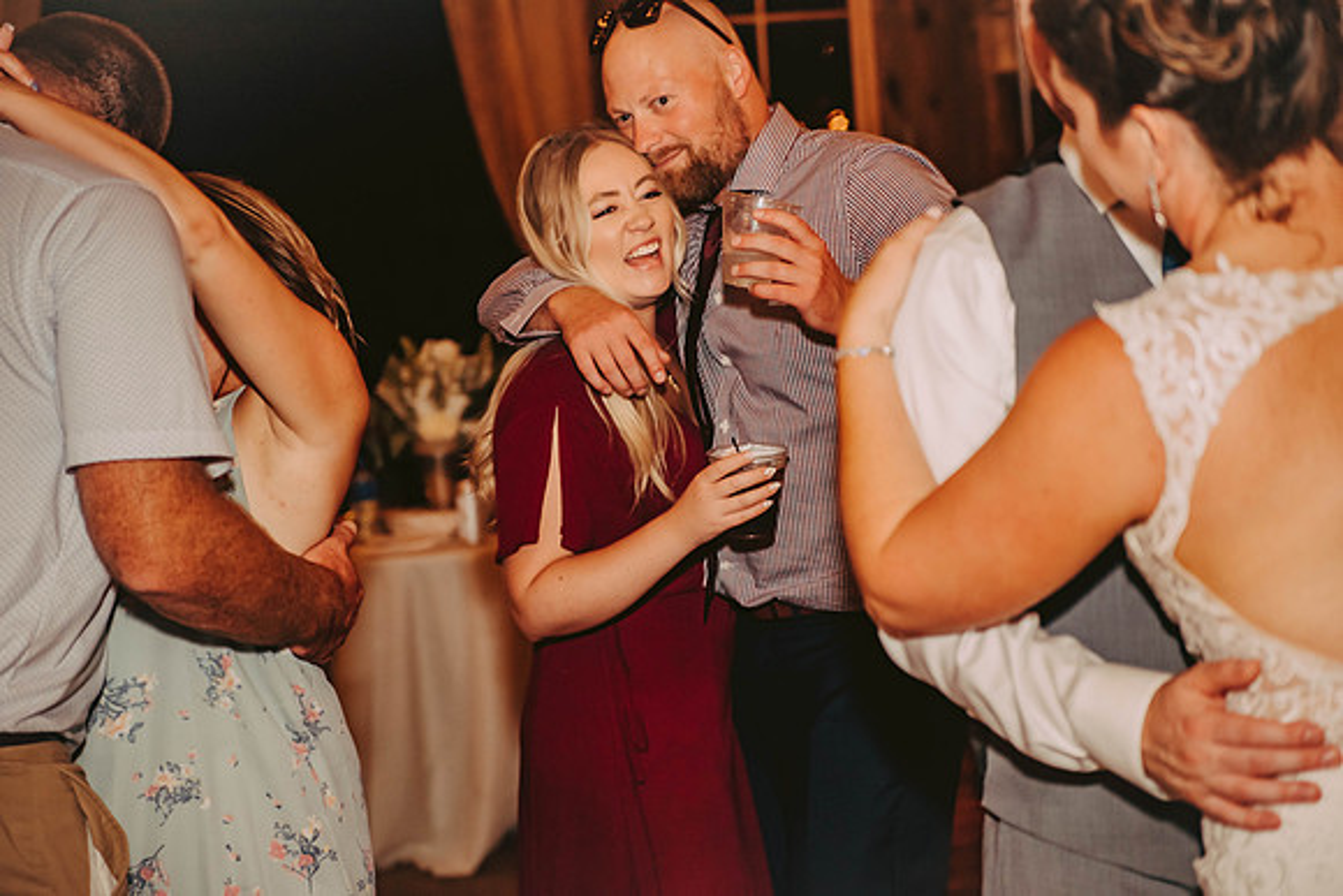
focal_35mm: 75
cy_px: 448
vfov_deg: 18.2
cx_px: 672
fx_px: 2798
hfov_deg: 27.0
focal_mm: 75
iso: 1000
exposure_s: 1/160
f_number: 2.8
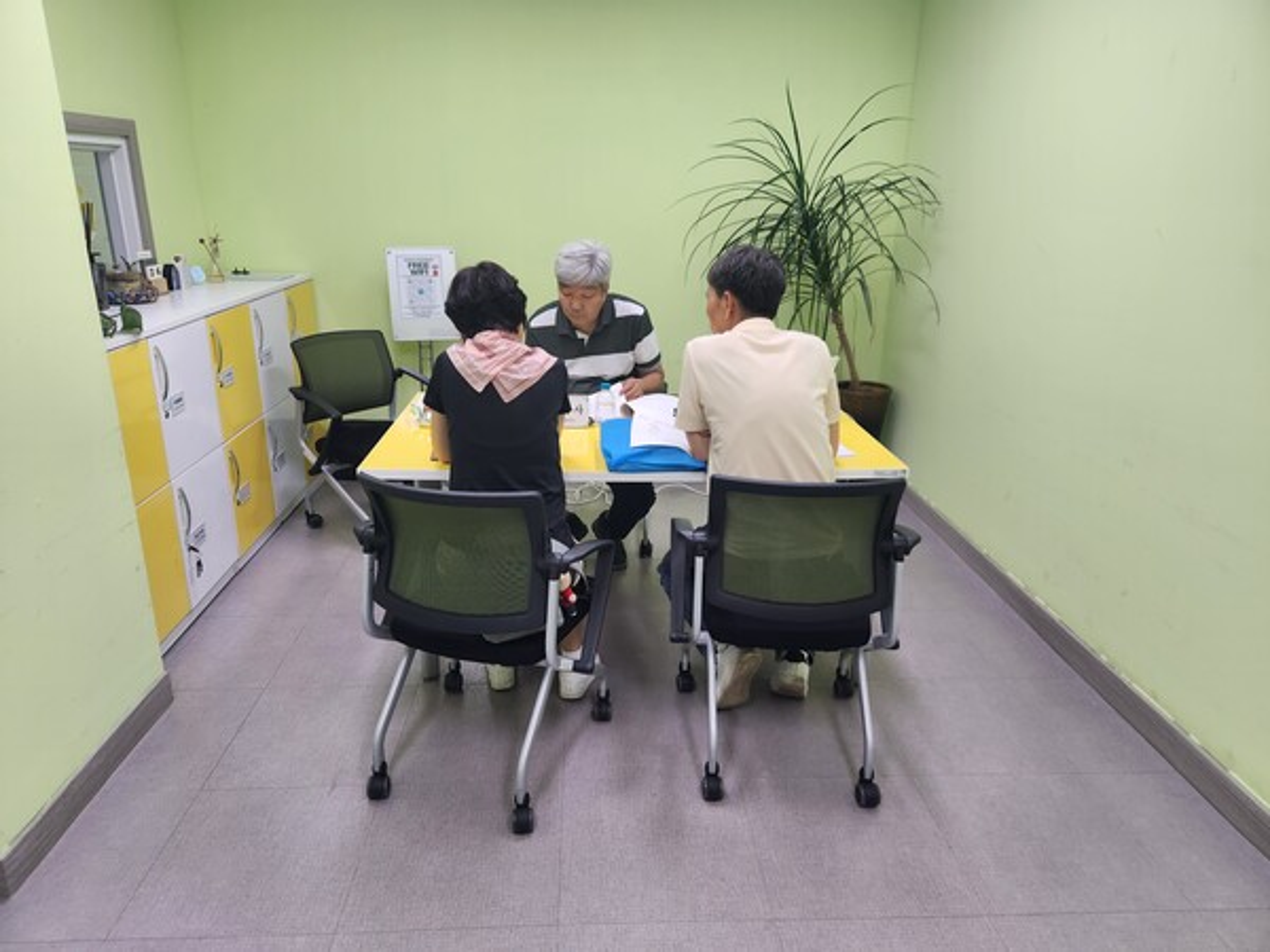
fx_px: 844
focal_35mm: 23
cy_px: 476
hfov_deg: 73.9
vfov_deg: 58.9
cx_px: 635
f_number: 1.8
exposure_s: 1/120
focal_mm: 5.4
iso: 100
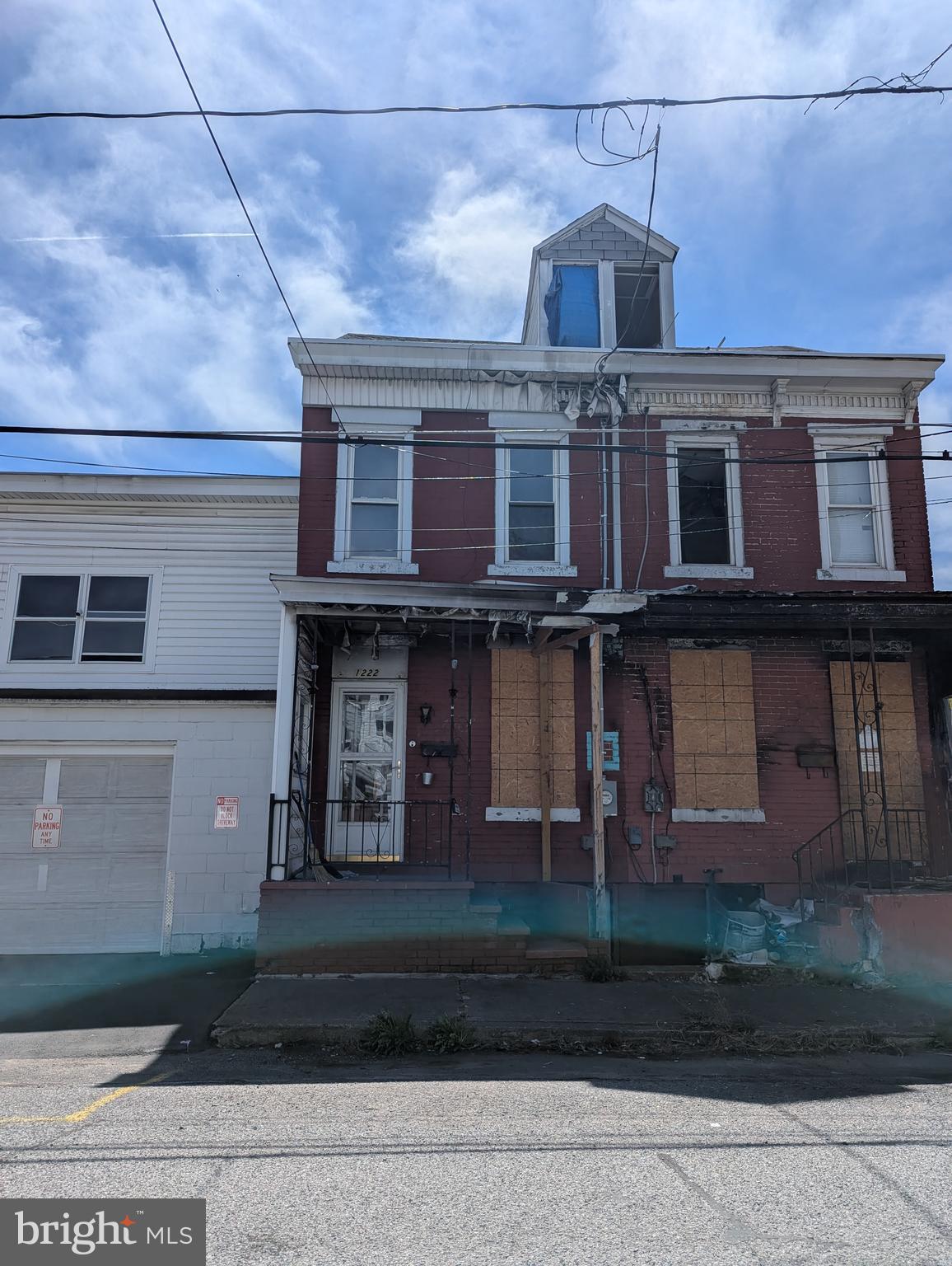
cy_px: 633
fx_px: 878
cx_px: 476
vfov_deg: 71.5
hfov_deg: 56.9
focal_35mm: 24
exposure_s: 1/6667
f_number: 1.85
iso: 69
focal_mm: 6.81
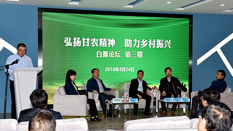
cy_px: 76
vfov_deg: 23.5
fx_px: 315
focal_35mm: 51
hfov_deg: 40.6
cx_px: 117
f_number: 5.6
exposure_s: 1/125
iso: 280
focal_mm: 48
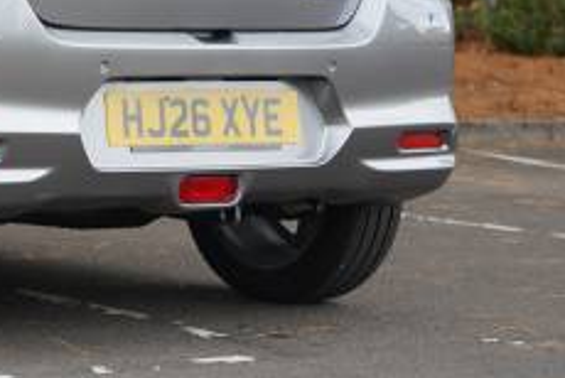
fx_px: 2781
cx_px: -135
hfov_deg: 11.4
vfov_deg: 7.7
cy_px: -37
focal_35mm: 177
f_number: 4.5
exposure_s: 1/100
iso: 100
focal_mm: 63.7
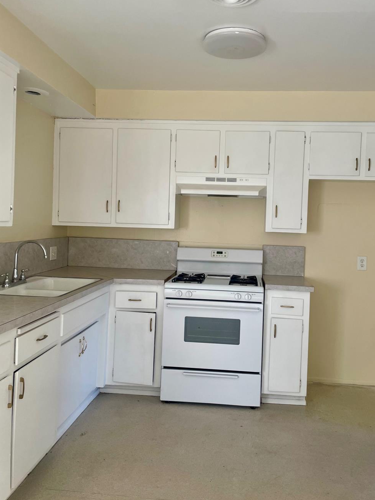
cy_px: 231
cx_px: 216
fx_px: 433
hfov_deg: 46.6
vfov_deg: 59.9
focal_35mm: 30
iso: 64
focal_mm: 4.2
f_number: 1.6
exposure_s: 1/121
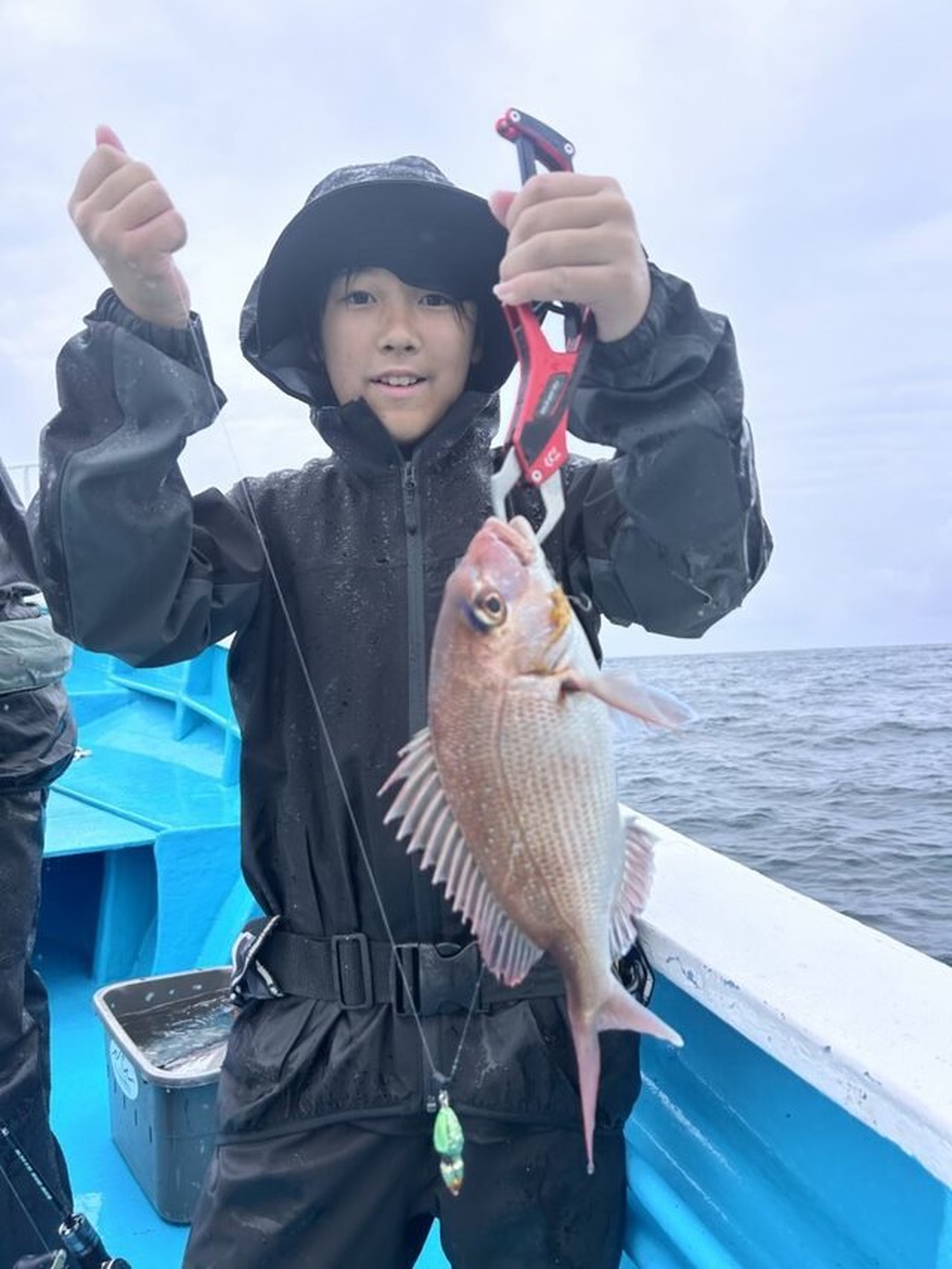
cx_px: 476
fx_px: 953
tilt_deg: +2.5
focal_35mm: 26
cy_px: 634
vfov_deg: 67.3
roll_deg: +2.9
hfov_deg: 53.1
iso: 50
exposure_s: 1/887
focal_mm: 5.7
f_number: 1.5
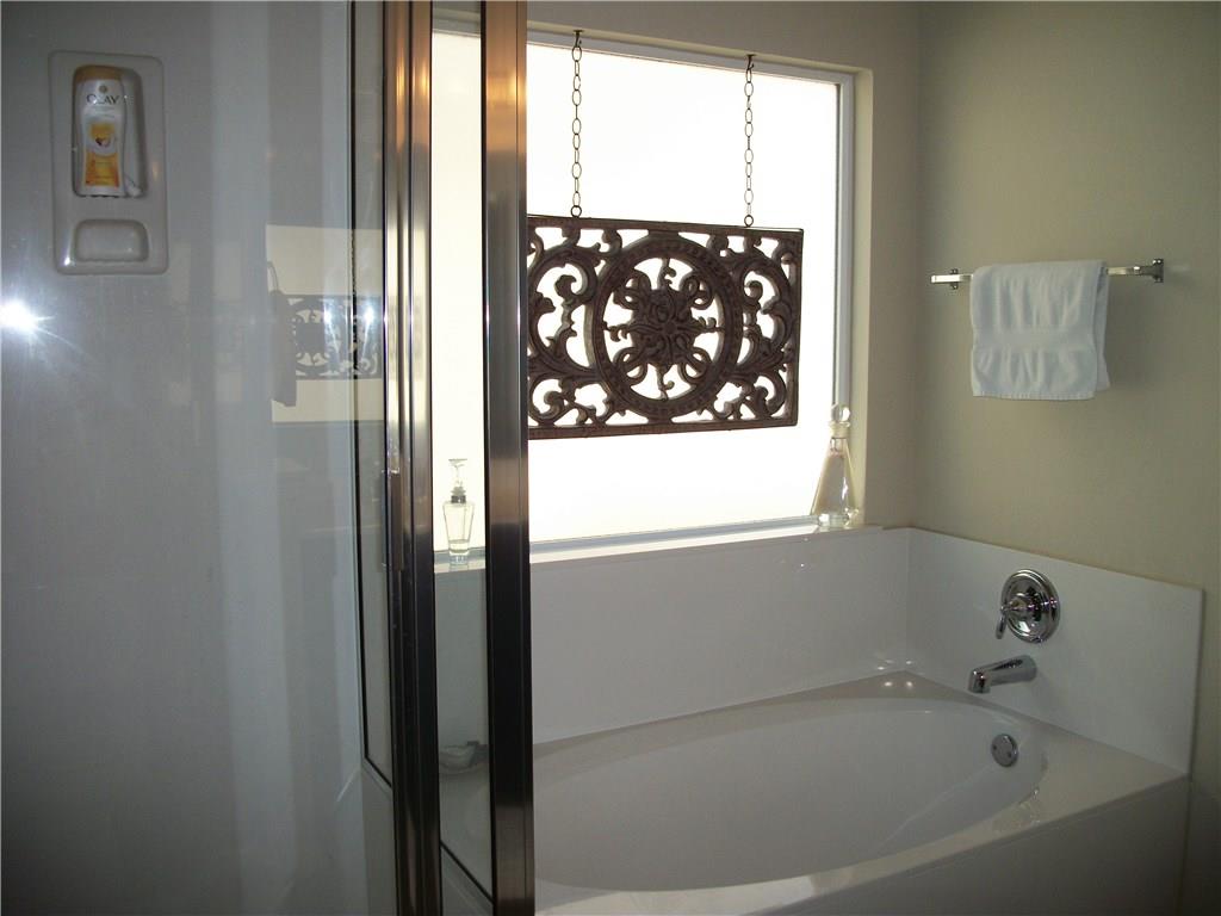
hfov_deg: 56.8
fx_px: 1129
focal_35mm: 32
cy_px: 458
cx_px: 610
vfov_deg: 44.2
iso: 80
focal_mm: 5.7
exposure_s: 1/160
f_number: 2.9
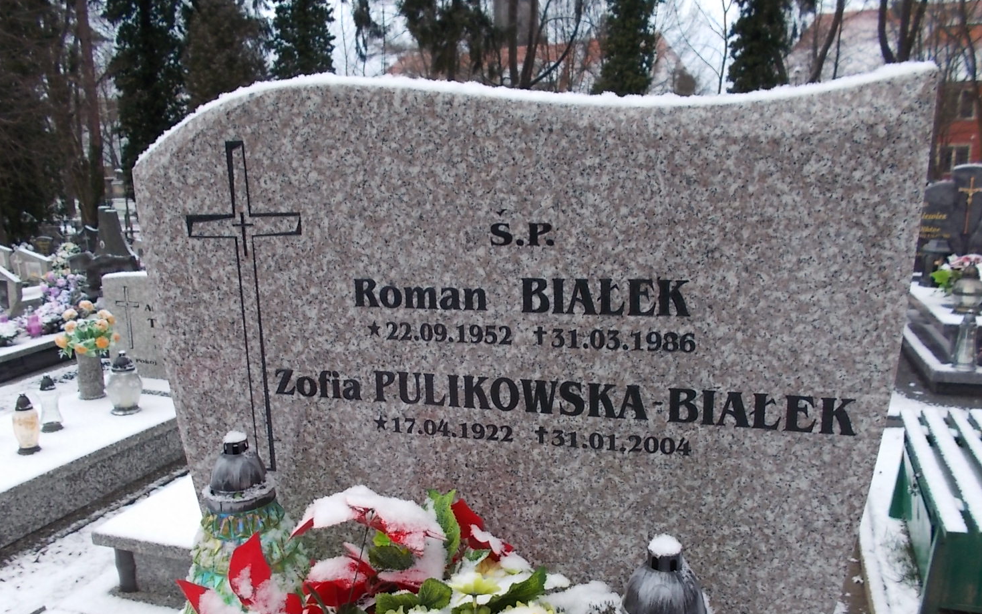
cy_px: 364
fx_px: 803
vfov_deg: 41.7
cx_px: 477
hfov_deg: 62.9
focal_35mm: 30
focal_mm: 4.6
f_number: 3.2
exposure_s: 1/160
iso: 80
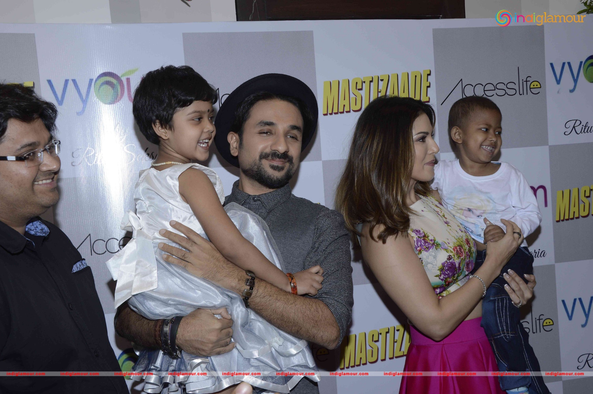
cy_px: 197
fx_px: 691
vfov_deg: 31.8
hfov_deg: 46.4
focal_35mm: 42
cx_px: 296
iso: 400
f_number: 10
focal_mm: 28
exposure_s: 1/200
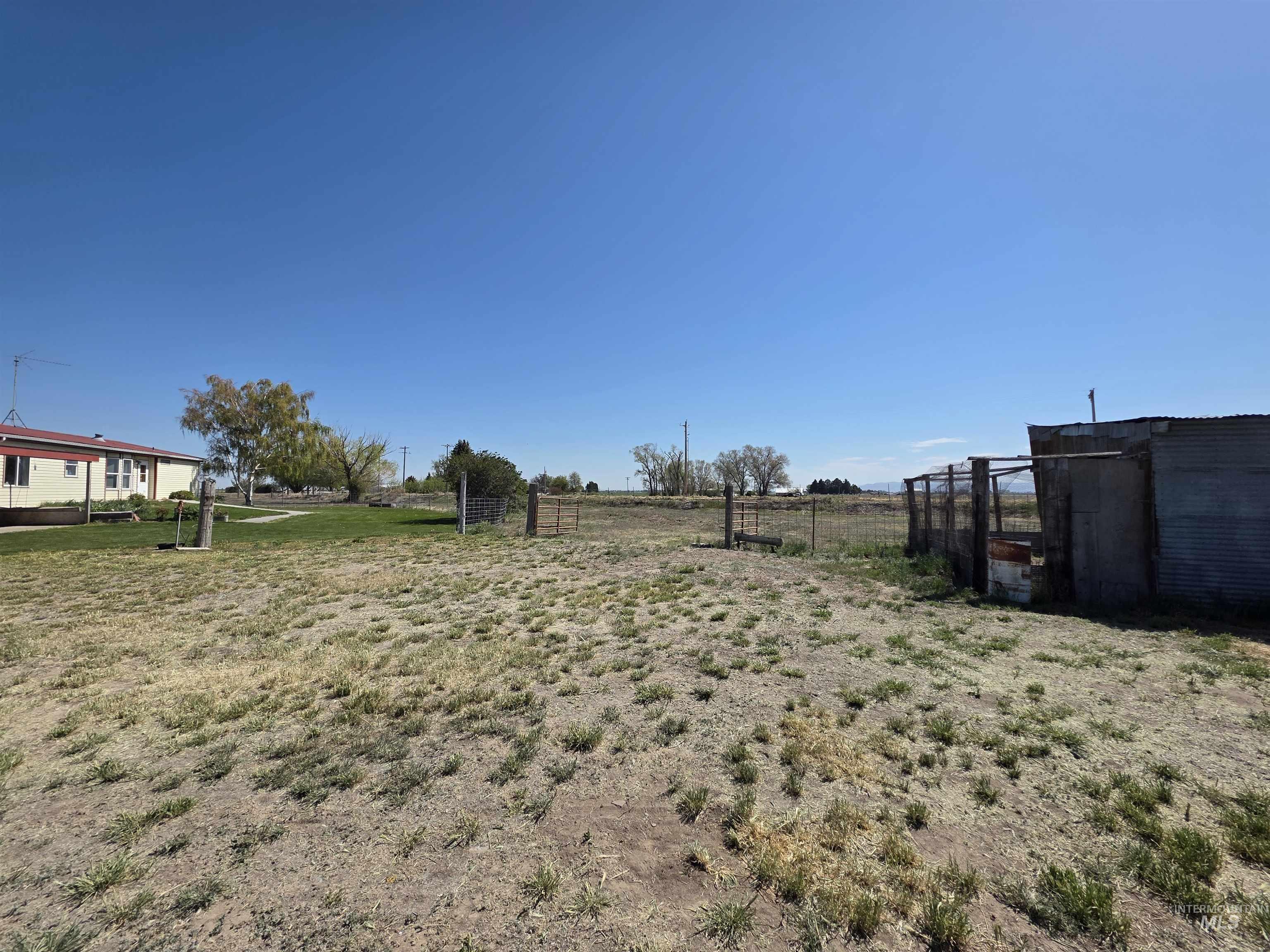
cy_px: 476
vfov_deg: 89.9
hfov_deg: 106.2
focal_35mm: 13
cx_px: 635
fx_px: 477
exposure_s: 1/3100
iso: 40
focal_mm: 2.2
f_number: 1.9
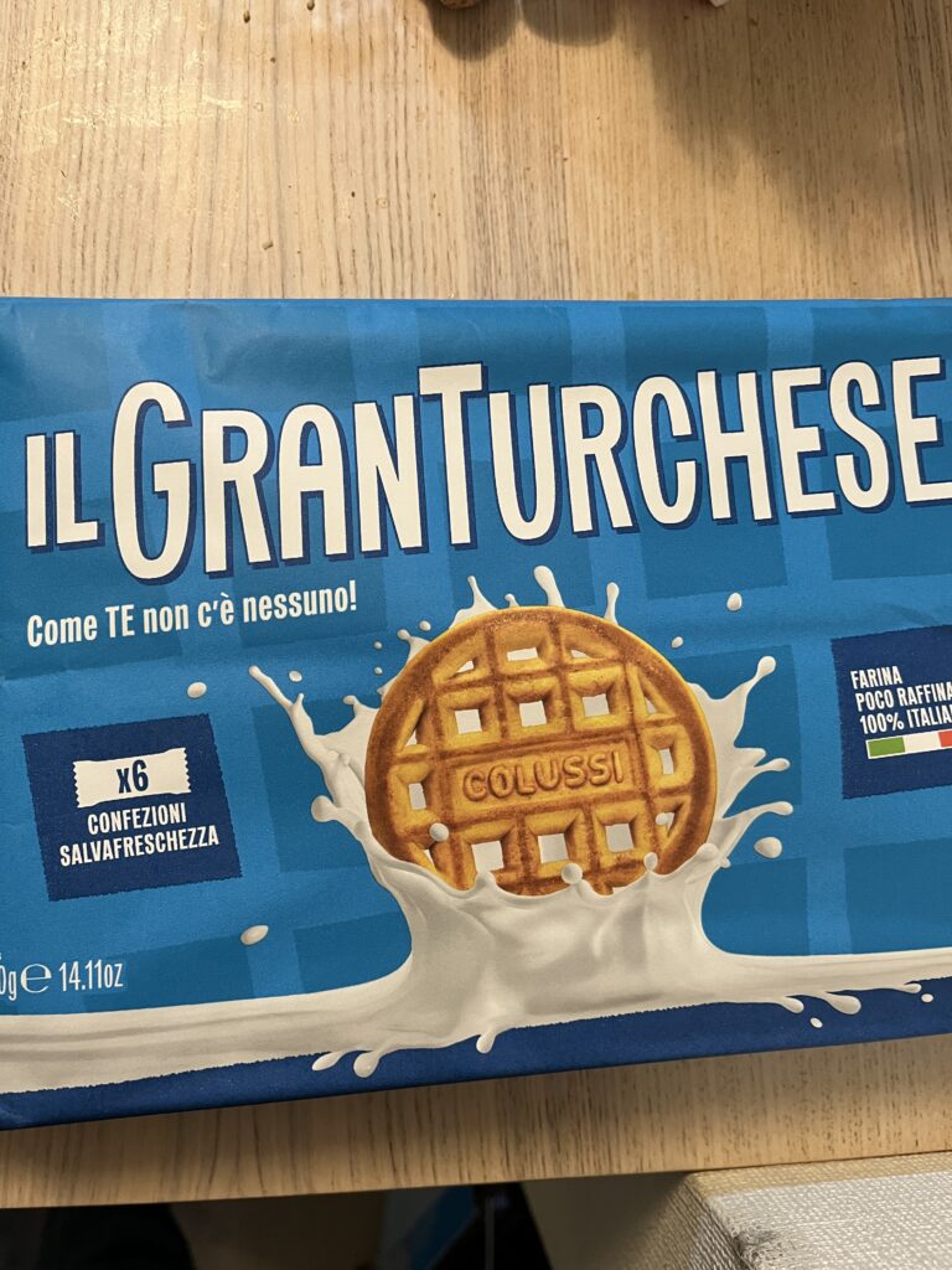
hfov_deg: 53.1
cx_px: 476
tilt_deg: -82.4
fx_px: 953
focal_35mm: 26
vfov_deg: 67.3
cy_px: 635
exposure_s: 1/60
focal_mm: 5.1
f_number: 1.6
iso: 200
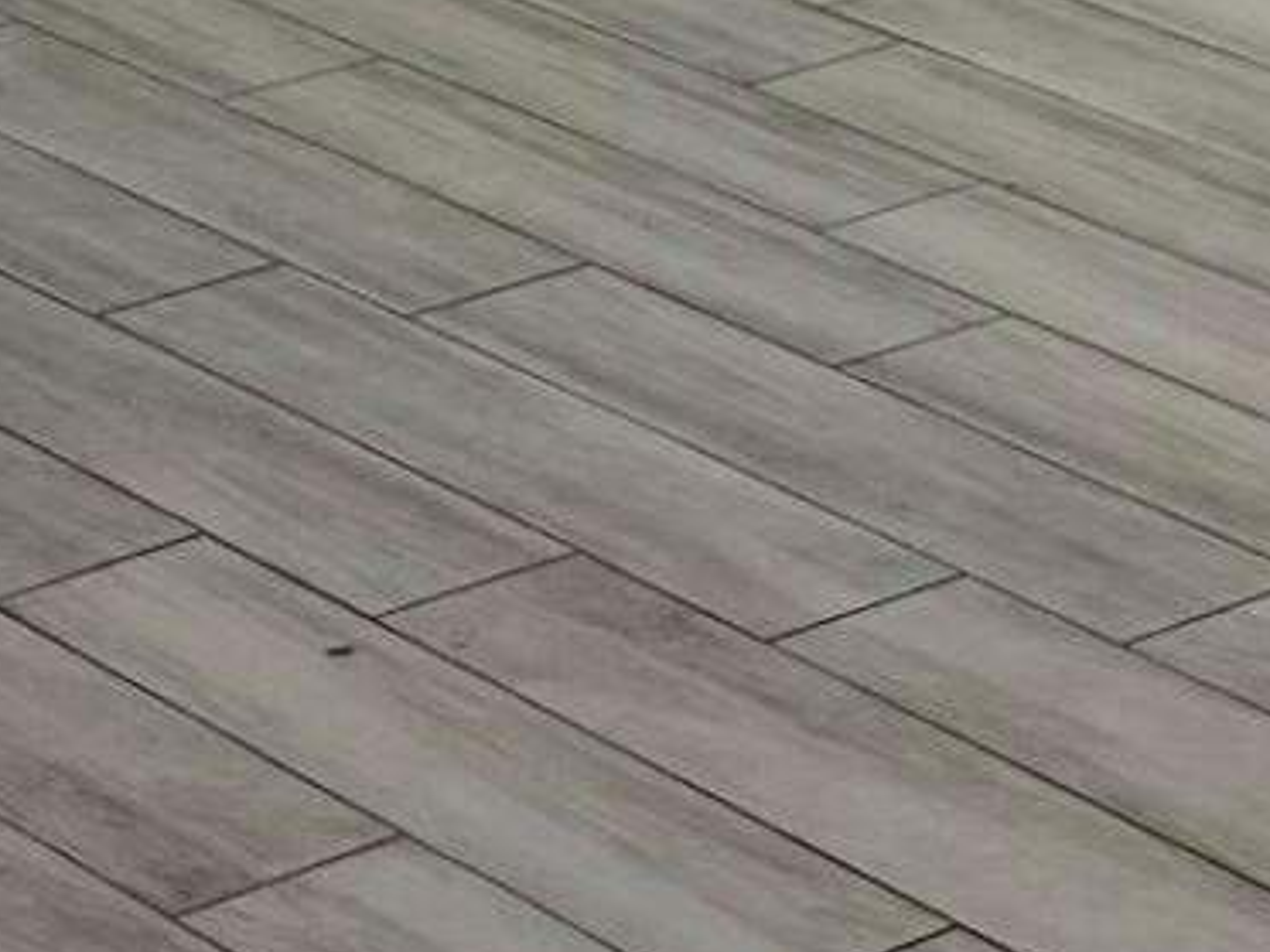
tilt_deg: -6.0
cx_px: -27
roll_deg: +1.5
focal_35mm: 186
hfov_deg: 10.5
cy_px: -1430
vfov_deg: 7.4
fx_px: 6824
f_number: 1.78
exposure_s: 1/120
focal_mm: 6.76
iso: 80
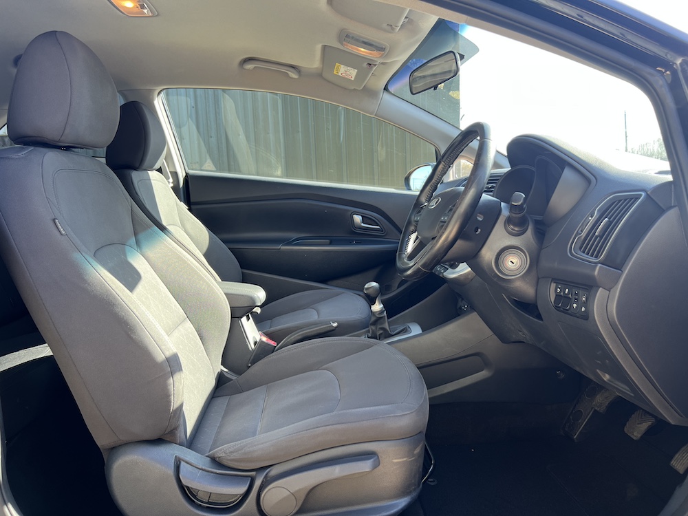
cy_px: 258
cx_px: 344
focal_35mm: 26
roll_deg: +3.3
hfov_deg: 67.3
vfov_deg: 53.1
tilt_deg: -7.4
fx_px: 517
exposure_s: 1/131
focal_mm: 5.7
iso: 32
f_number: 1.5
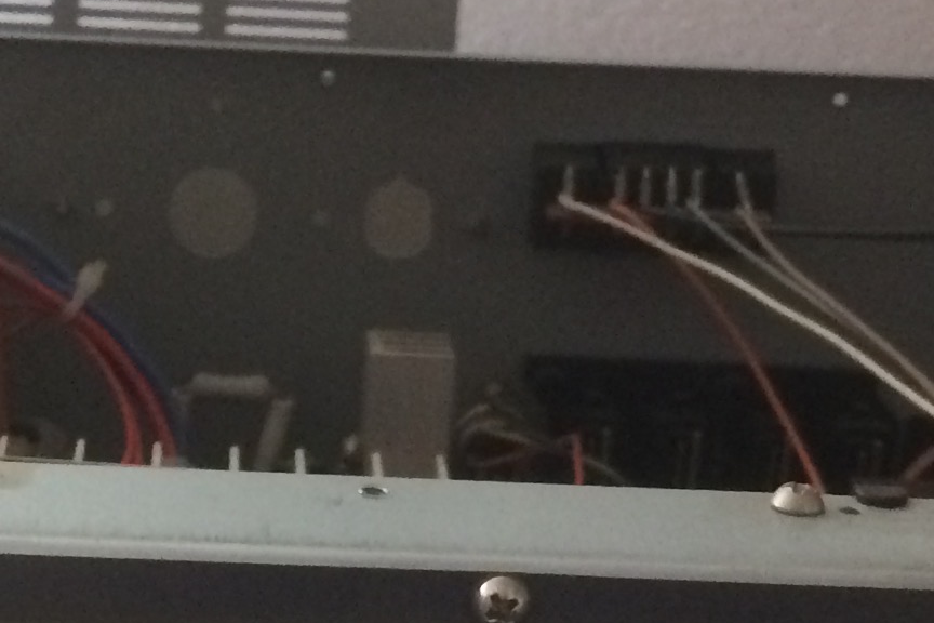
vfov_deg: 11.6
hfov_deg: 17.9
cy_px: 871
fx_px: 2957
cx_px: 277
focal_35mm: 114
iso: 320
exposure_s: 1/17
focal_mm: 4.15
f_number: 2.2
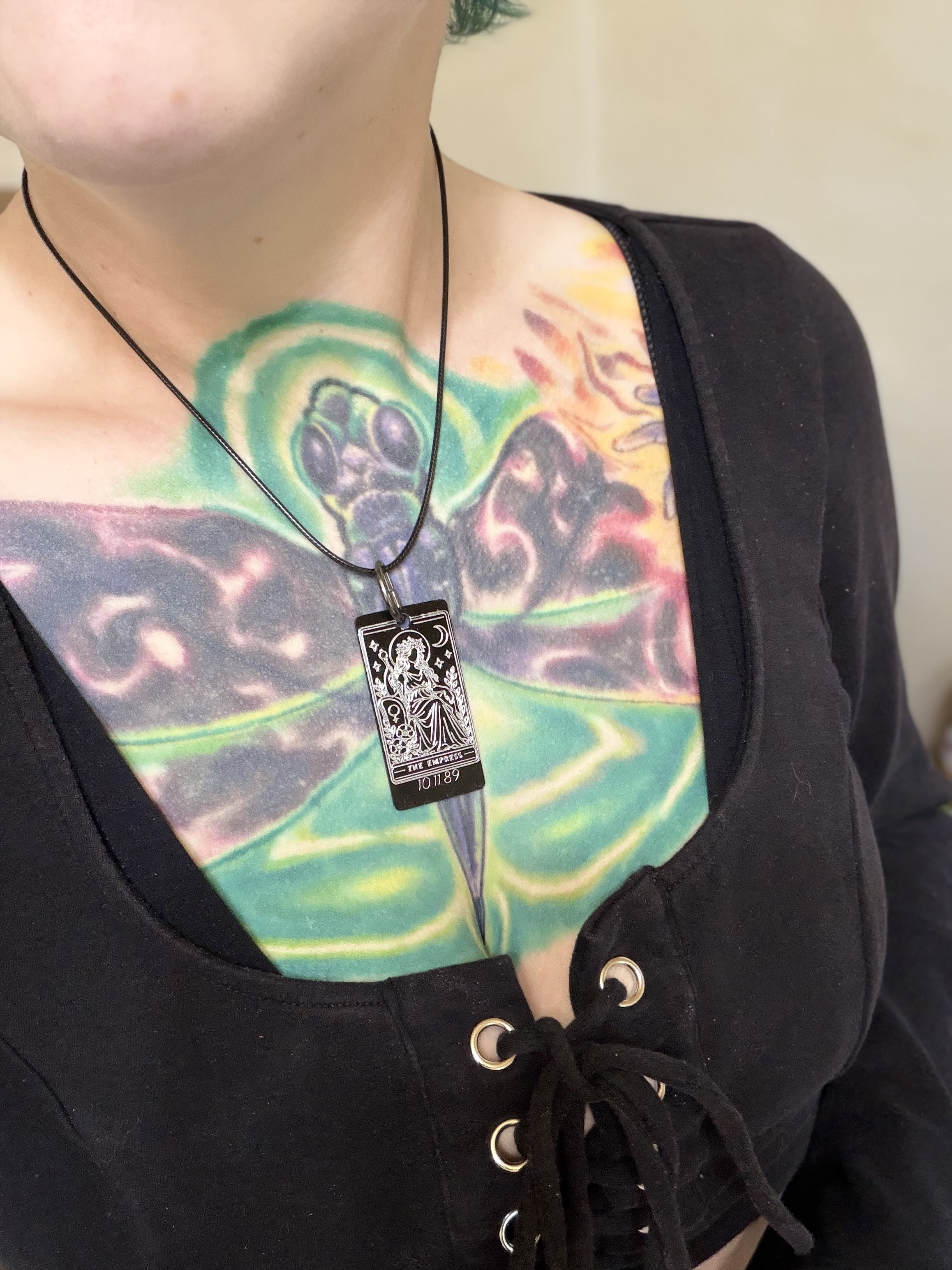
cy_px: 635
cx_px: 476
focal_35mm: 30
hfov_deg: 46.8
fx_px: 1100
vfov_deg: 60.0
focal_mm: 2.71
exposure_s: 1/60
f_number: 1.9
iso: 125
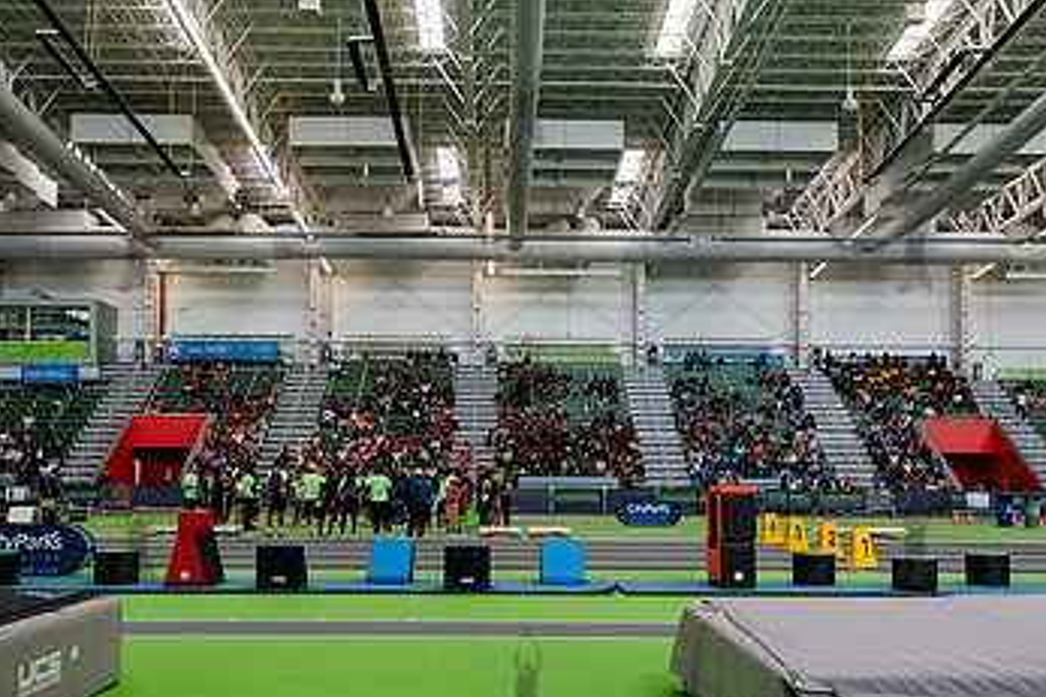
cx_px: 525
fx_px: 1191
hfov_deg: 47.4
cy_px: 385
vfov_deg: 32.6
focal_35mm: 41
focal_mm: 24
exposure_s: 1/1600
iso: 6400
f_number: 4.5
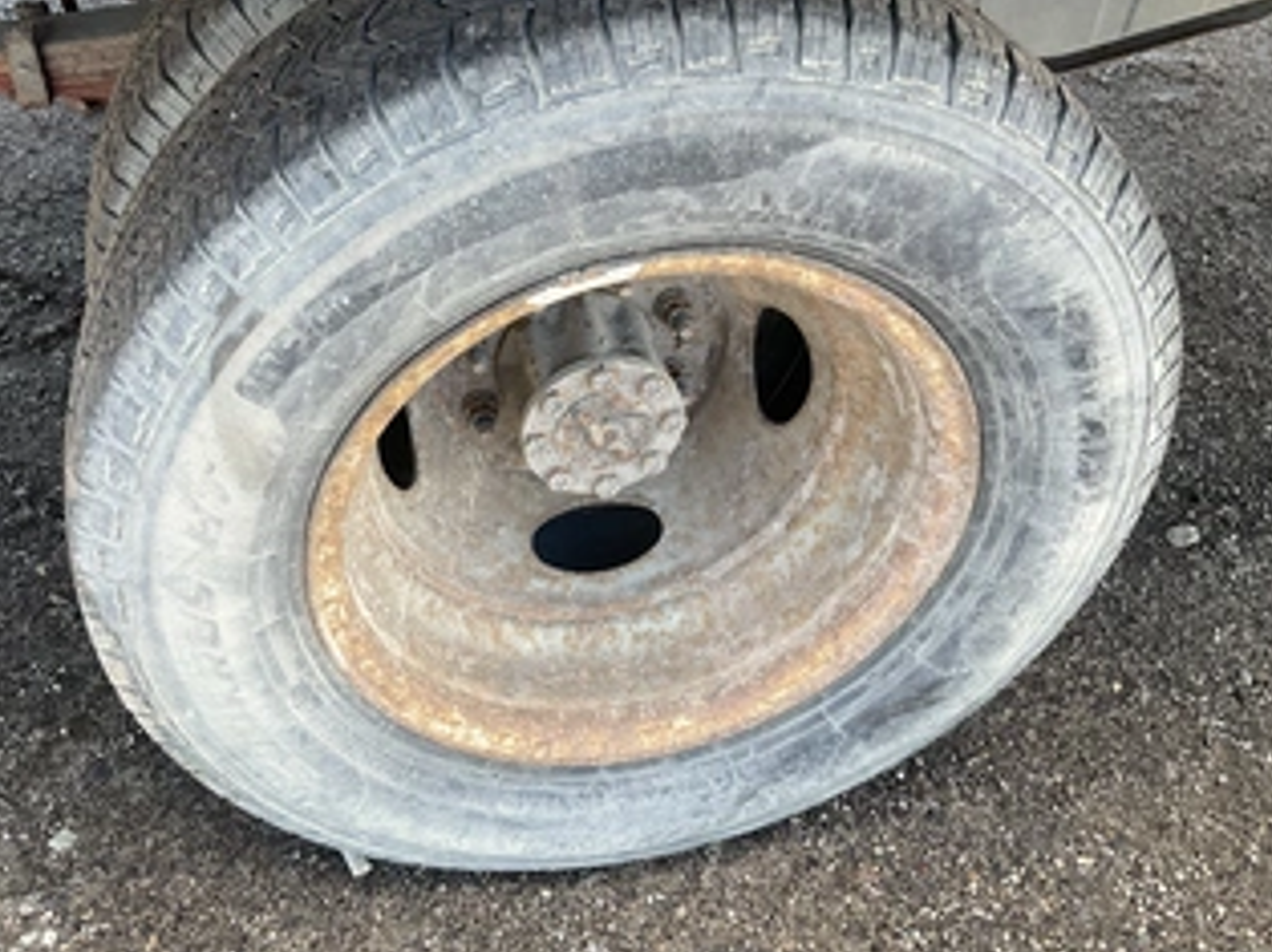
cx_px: 482
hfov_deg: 49.7
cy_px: 393
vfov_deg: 38.5
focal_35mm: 37
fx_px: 1359
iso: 25
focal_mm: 3
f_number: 1.8
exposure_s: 1/122
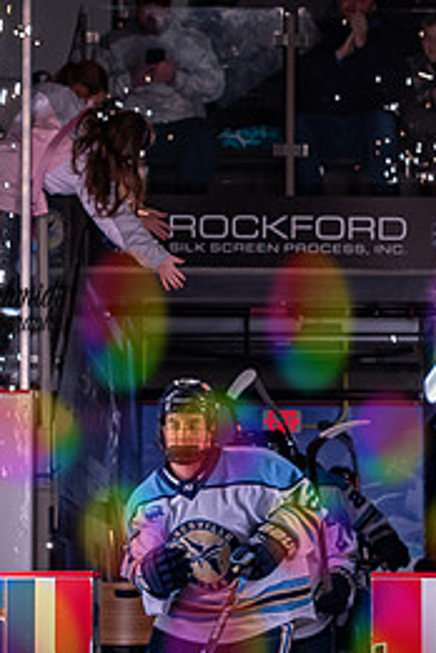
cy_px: 539
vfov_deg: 14.0
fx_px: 2652
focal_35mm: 146
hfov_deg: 9.4
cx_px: 282
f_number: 3.5
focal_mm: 35
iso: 400
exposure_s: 1/200
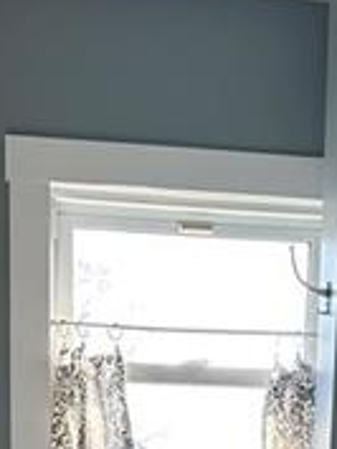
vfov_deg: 15.9
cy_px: 827
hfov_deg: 14.2
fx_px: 1348
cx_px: 188
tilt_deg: -13.0
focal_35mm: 104
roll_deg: -1.3
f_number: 1.78
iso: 100
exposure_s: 1/125
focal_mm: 6.86
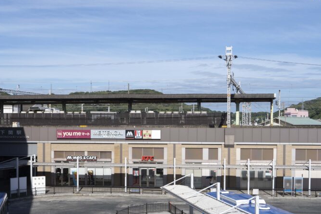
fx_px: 437
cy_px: 142
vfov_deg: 27.4
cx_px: 143
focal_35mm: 49
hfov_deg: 40.3
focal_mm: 32
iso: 100
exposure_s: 1/250
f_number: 11
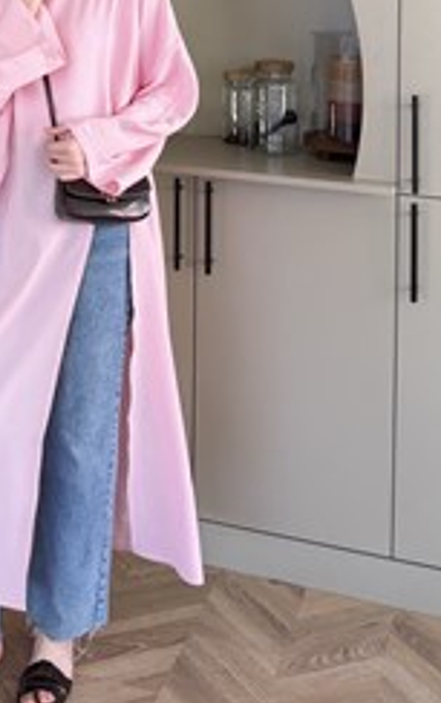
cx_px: 46
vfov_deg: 44.5
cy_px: 169
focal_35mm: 43
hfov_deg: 28.8
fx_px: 825
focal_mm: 6.76
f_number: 1.78
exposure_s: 1/121
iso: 100
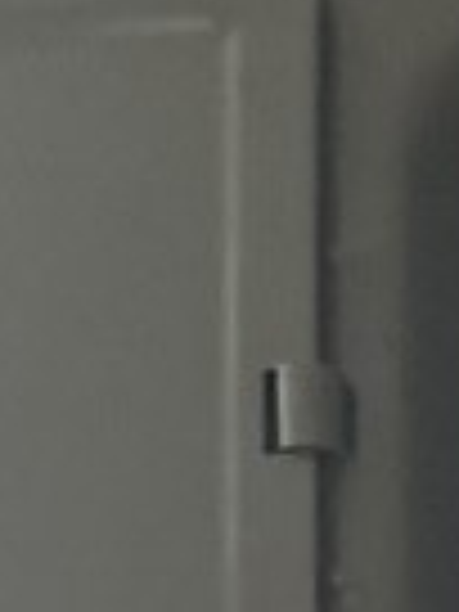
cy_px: 1620
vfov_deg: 9.4
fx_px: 3200
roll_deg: +0.1
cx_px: 1246
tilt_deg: -1.5
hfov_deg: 7.5
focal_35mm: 181
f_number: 1.78
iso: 1600
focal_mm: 6.76
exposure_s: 1/30
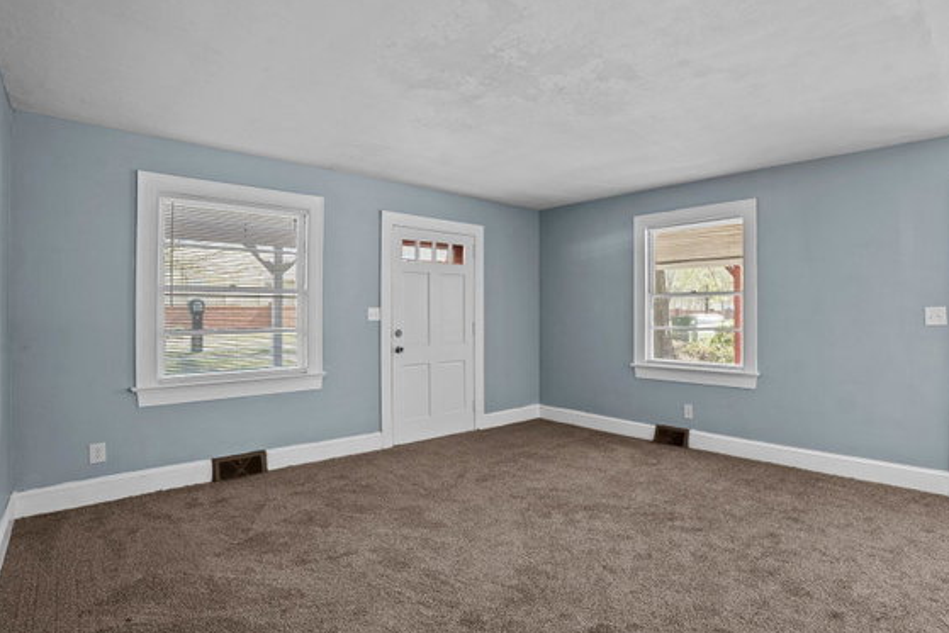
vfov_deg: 67.4
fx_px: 475
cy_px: 319
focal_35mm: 18
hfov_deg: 88.6
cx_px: 580
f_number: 8
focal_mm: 14
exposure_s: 1.6
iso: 100
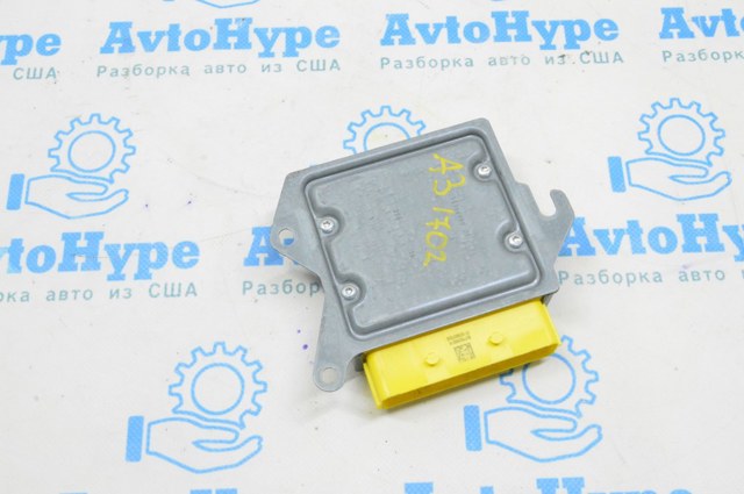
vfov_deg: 31.8
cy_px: 247
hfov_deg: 46.5
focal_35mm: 42
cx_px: 372
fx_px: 867
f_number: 20
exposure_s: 1/15
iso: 6400
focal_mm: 28
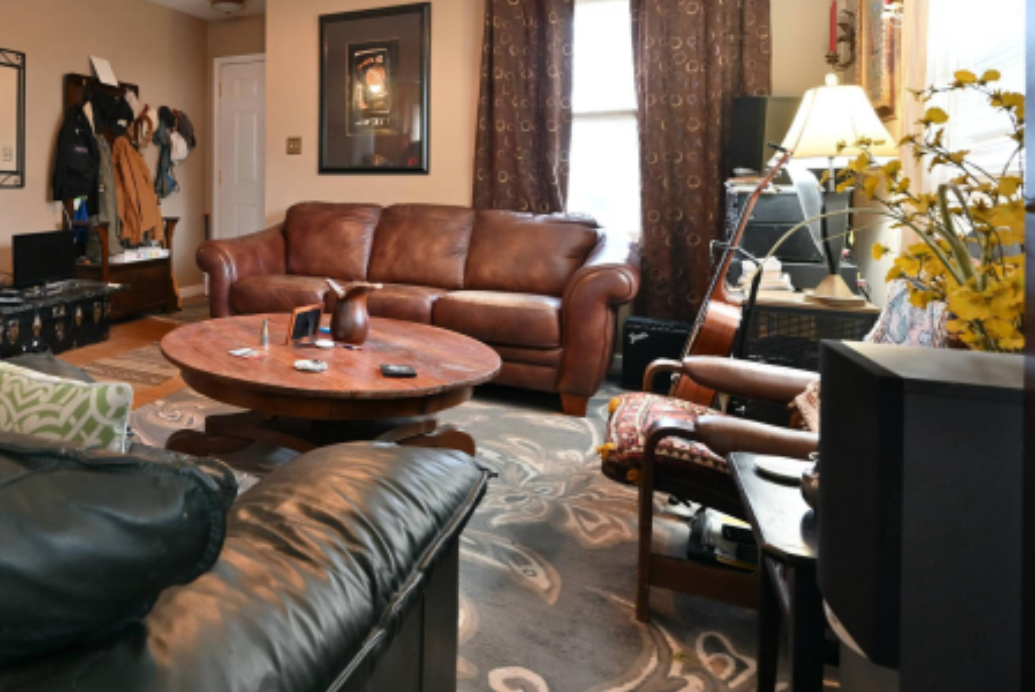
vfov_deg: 49.8
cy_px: 194
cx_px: 259
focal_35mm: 25
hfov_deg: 67.0
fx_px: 719
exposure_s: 1/13
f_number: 5.6
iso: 2000
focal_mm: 15
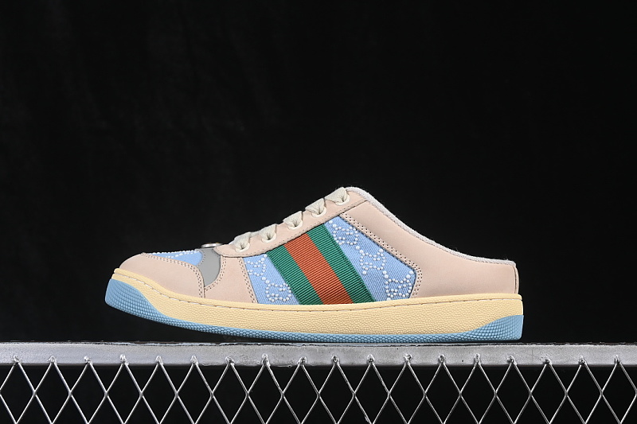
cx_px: 318
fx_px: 1327
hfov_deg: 27.0
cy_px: 212
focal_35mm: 75
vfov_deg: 18.2
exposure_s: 1/80
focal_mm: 50
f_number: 8
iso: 160
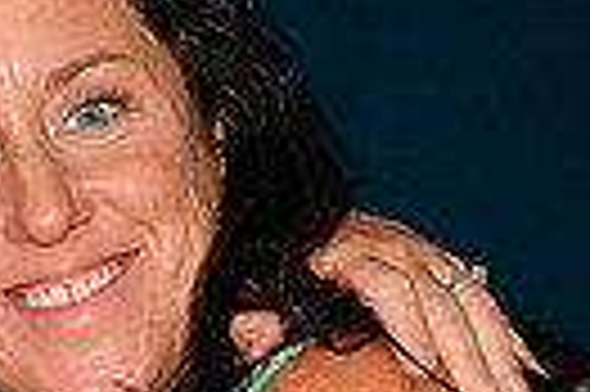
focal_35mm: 265
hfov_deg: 7.7
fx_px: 4338
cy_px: 491
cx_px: -185
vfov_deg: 5.1
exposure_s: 1/50
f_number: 5
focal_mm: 40
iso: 400
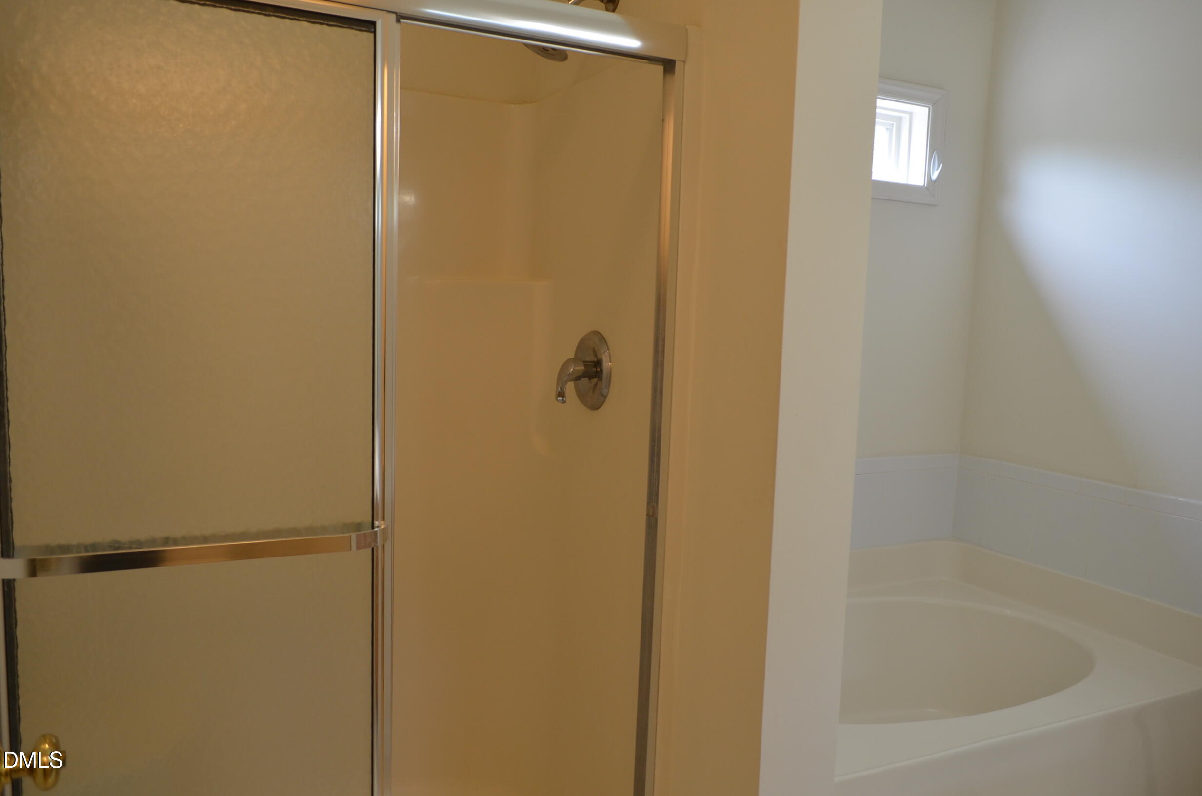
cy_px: 398
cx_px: 601
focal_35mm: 27
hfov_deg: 67.5
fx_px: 900
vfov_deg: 47.7
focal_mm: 18
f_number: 4.5
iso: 400
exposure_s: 1/80
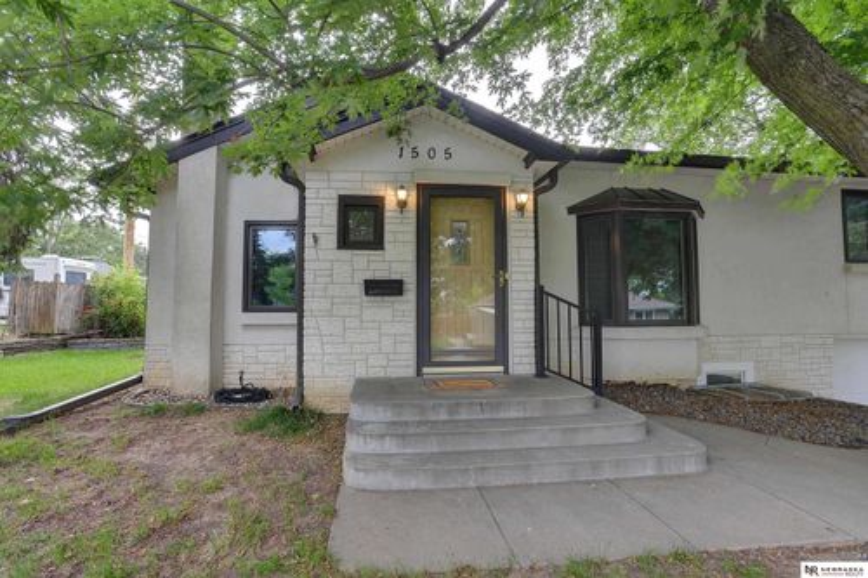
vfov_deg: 70.4
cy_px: 289
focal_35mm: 17
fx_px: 410
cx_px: 434
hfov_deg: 93.3
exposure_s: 1/2.5
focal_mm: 17
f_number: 16
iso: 125
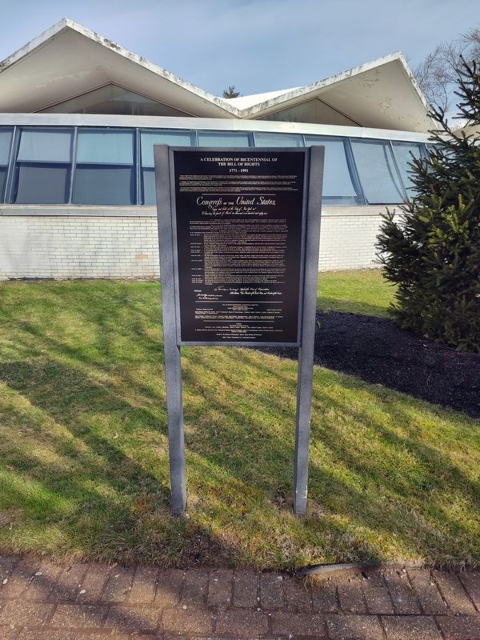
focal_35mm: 23
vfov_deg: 73.9
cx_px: 240
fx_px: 425
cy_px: 320
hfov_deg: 58.9
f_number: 1.8
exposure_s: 1/1748
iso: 100
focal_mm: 5.56
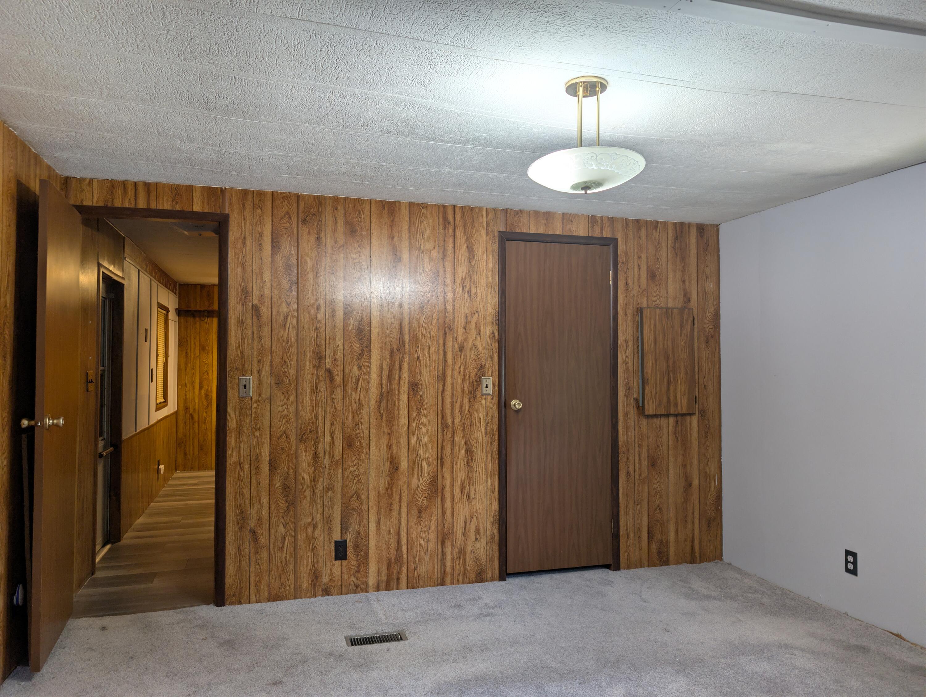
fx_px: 643
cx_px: 463
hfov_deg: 71.5
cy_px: 348
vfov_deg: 56.9
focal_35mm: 24
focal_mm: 6.9
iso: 26
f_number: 1.68
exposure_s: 1/30
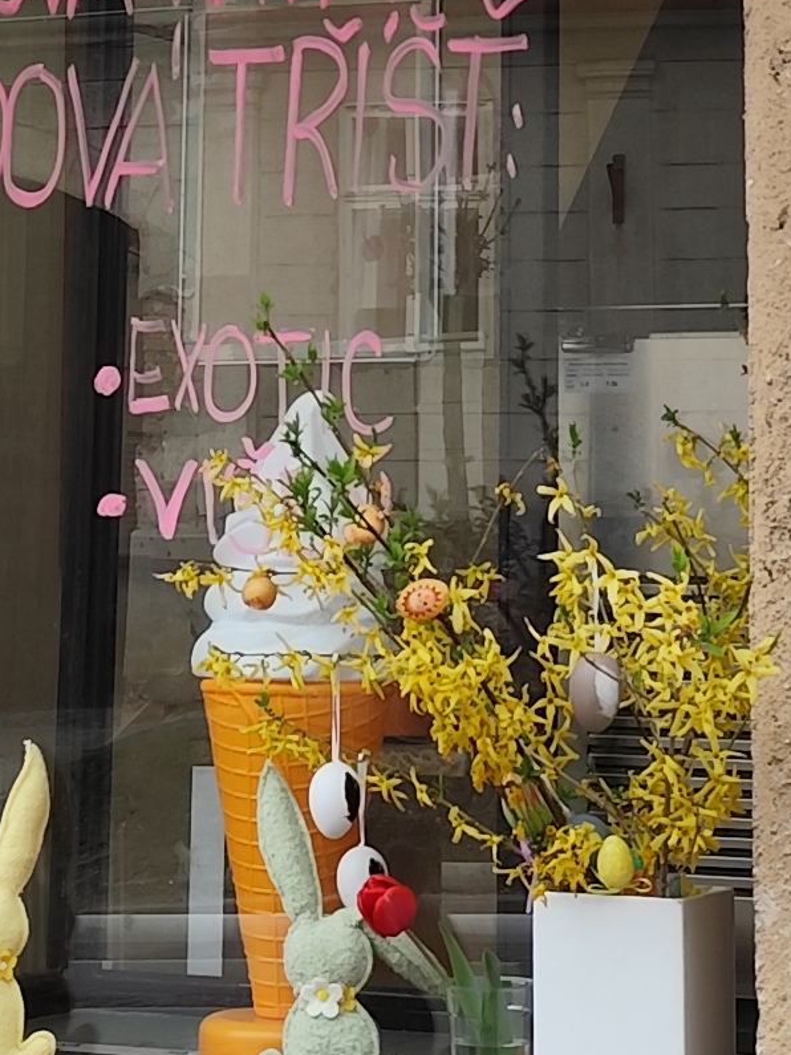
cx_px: 365
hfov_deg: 12.6
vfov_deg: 16.2
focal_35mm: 118
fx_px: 3596
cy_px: -93
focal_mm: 6.14
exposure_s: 1/245
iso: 50
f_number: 1.65
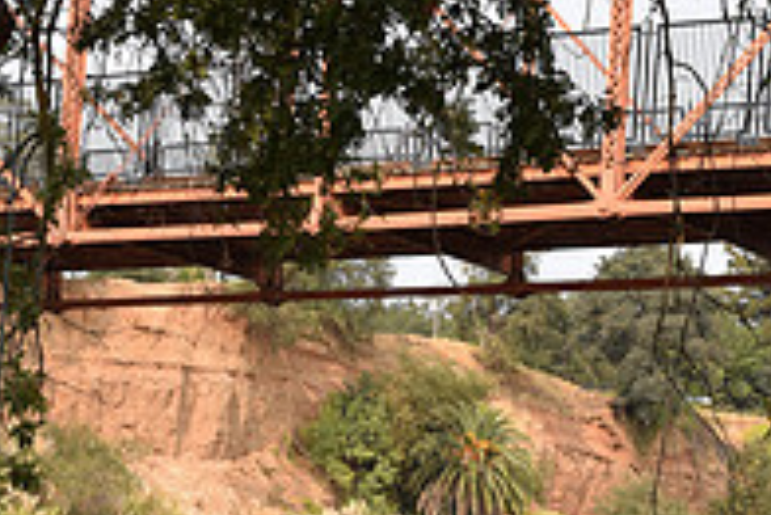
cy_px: 529
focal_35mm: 137
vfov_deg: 9.9
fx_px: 2946
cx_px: 382
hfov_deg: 14.9
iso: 200
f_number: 9
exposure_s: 1/320
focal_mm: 31
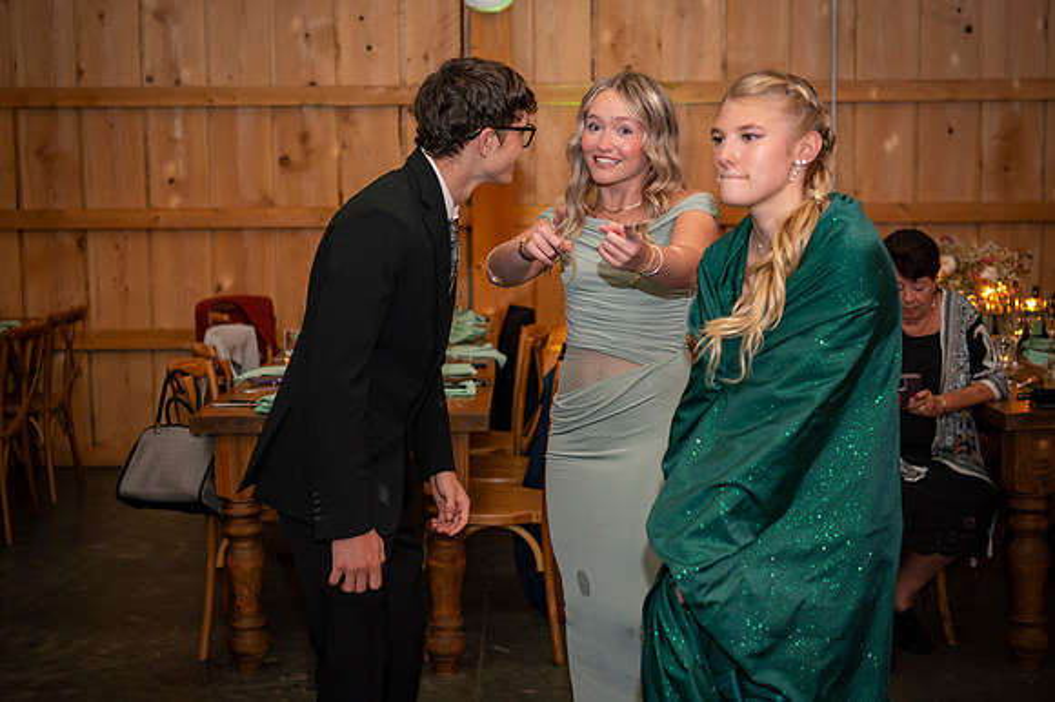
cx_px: 528
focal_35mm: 52
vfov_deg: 26.0
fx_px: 1519
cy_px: 351
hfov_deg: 38.3
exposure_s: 1/100
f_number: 3.2
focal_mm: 48
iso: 800
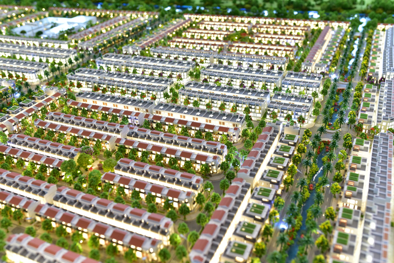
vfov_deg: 37.9
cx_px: 197
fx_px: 383
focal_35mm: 35
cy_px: 132
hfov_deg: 54.4
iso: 560
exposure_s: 1/60
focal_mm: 35
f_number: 5
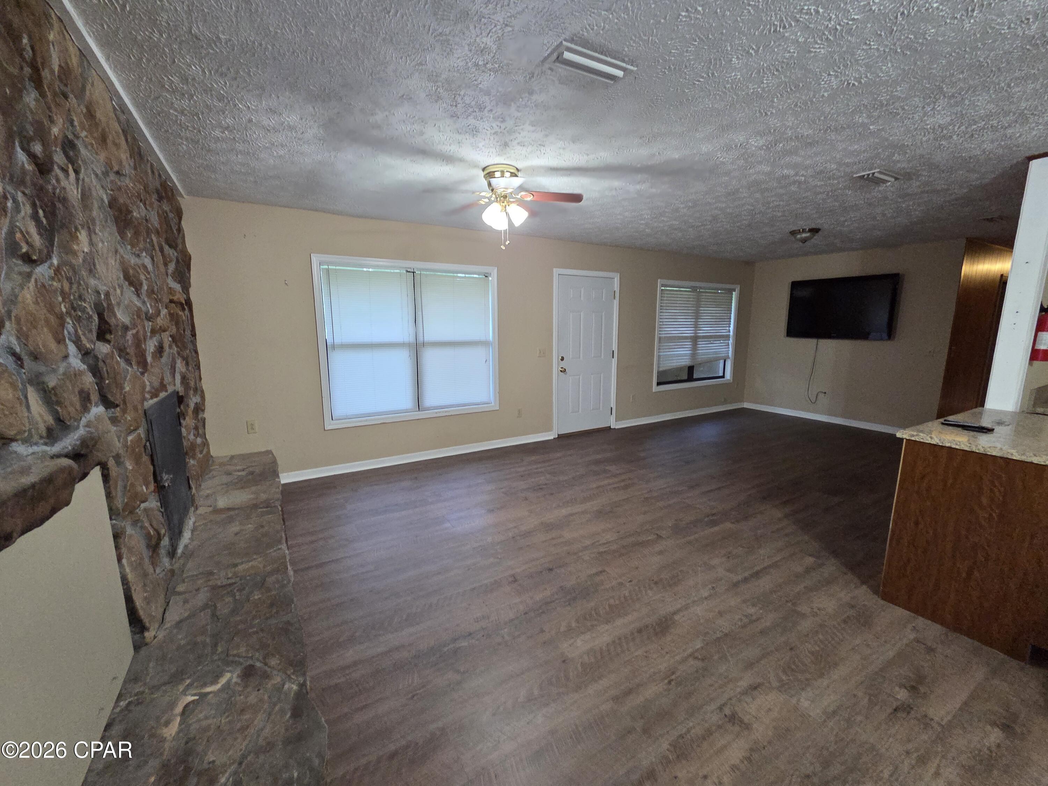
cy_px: 393
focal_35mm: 13
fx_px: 394
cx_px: 524
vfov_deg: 89.9
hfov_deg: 106.2
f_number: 2.2
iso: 640
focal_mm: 2.2
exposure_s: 1/60
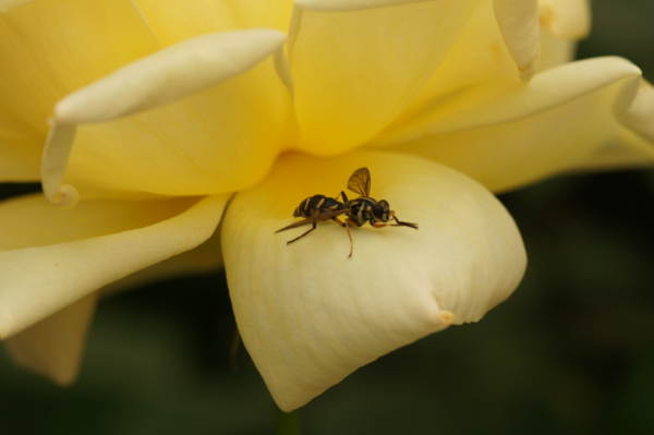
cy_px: 218
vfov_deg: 9.1
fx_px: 2723
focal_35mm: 150
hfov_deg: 13.7
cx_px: 327
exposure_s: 1/160
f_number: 5.6
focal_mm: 100
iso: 320
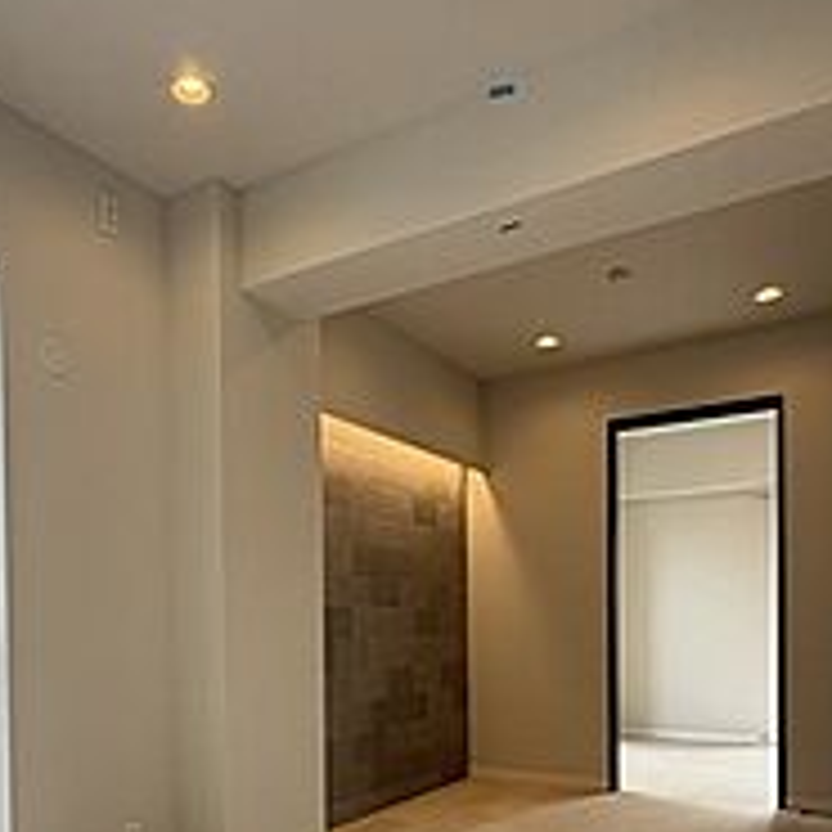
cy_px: 643
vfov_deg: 51.3
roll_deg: +1.1
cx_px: 333
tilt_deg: -0.5
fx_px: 816
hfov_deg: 53.7
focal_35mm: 30
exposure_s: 1/121
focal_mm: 2.22
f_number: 2.2
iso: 64
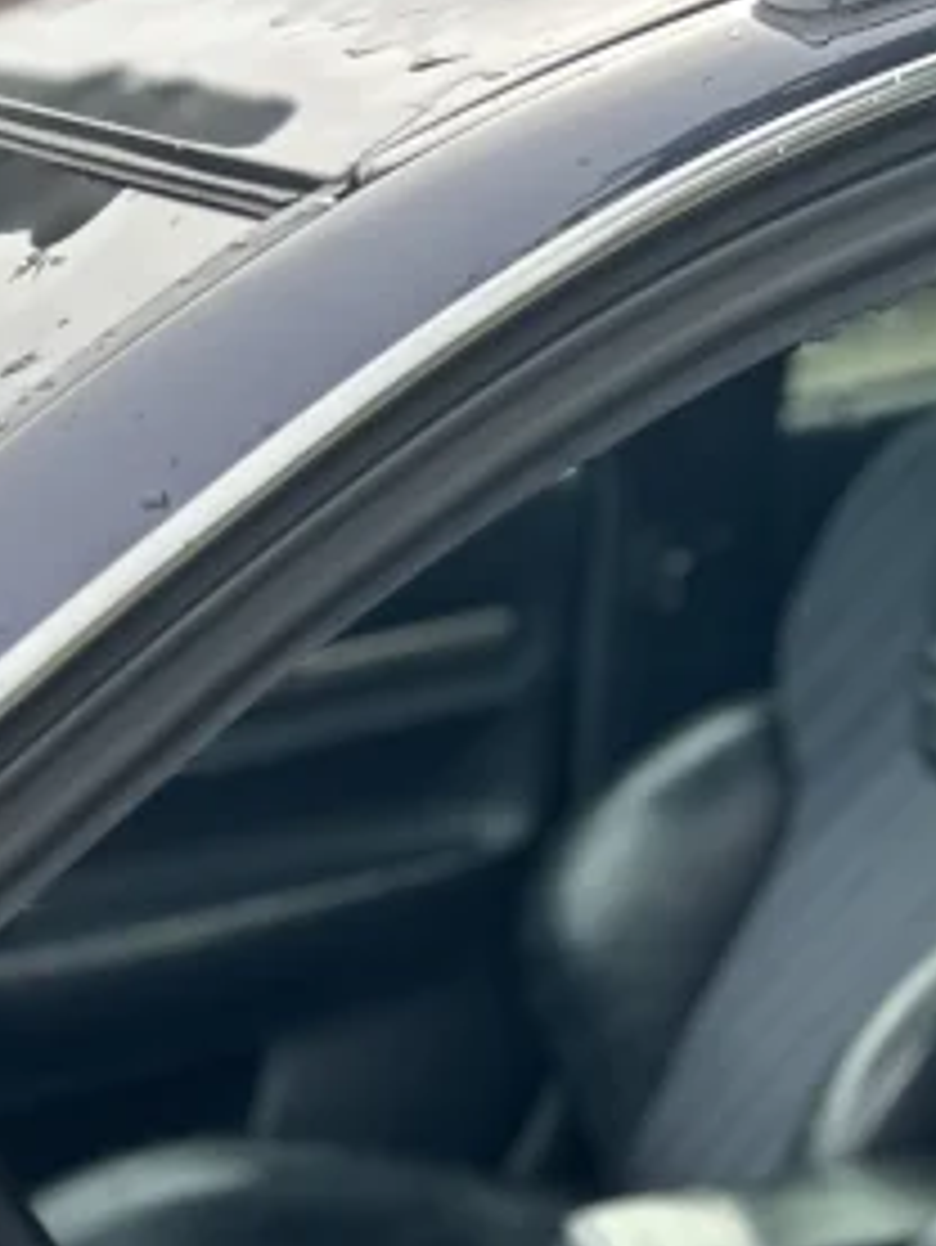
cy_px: 735
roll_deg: +6.0
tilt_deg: -17.1
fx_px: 2882
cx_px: 882
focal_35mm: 80
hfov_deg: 18.1
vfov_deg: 24.4
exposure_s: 1/533
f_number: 1.5
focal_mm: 5.7
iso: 50
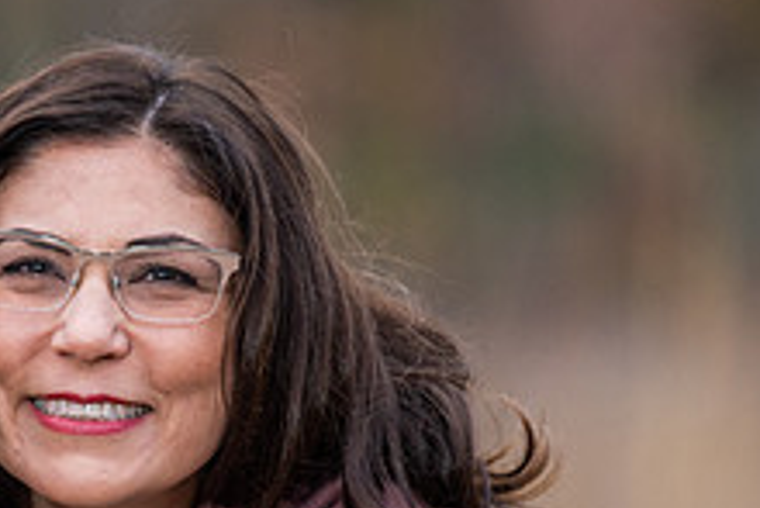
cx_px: 142
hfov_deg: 3.9
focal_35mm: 528
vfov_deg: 2.6
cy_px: 534
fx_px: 11154
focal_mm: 200
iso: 400
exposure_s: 1/400
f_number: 4
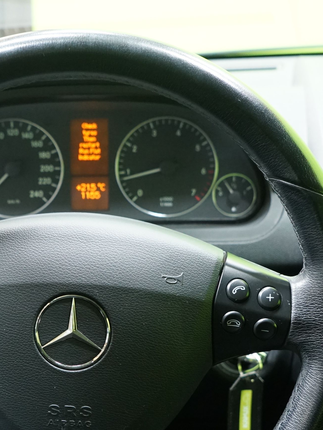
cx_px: 82
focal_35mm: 70
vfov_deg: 27.6
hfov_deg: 20.9
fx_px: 871
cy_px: 278
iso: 2500
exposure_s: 1/25
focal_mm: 32
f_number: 4.5
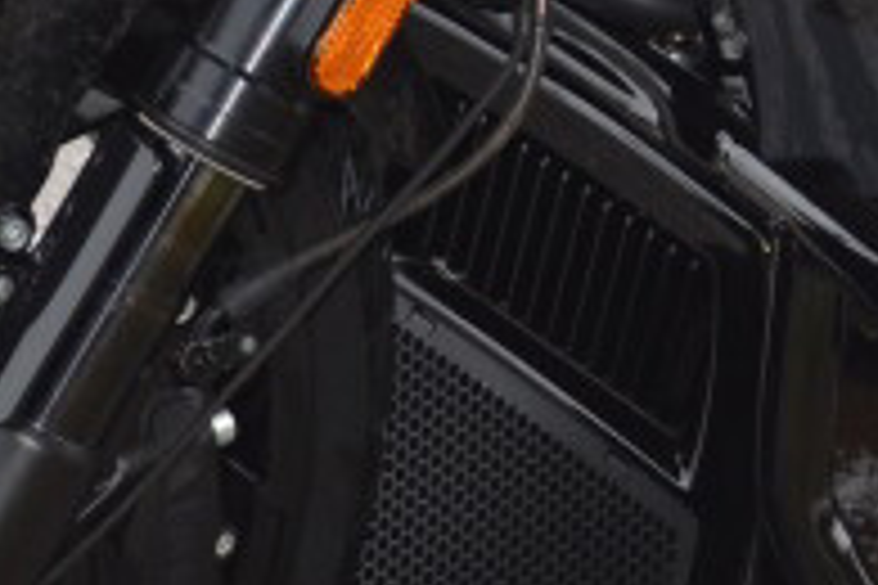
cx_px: 896
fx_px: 5853
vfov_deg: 5.7
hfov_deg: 8.5
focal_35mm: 240
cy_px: -342
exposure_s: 1/125
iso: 100
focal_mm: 26
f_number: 4.2
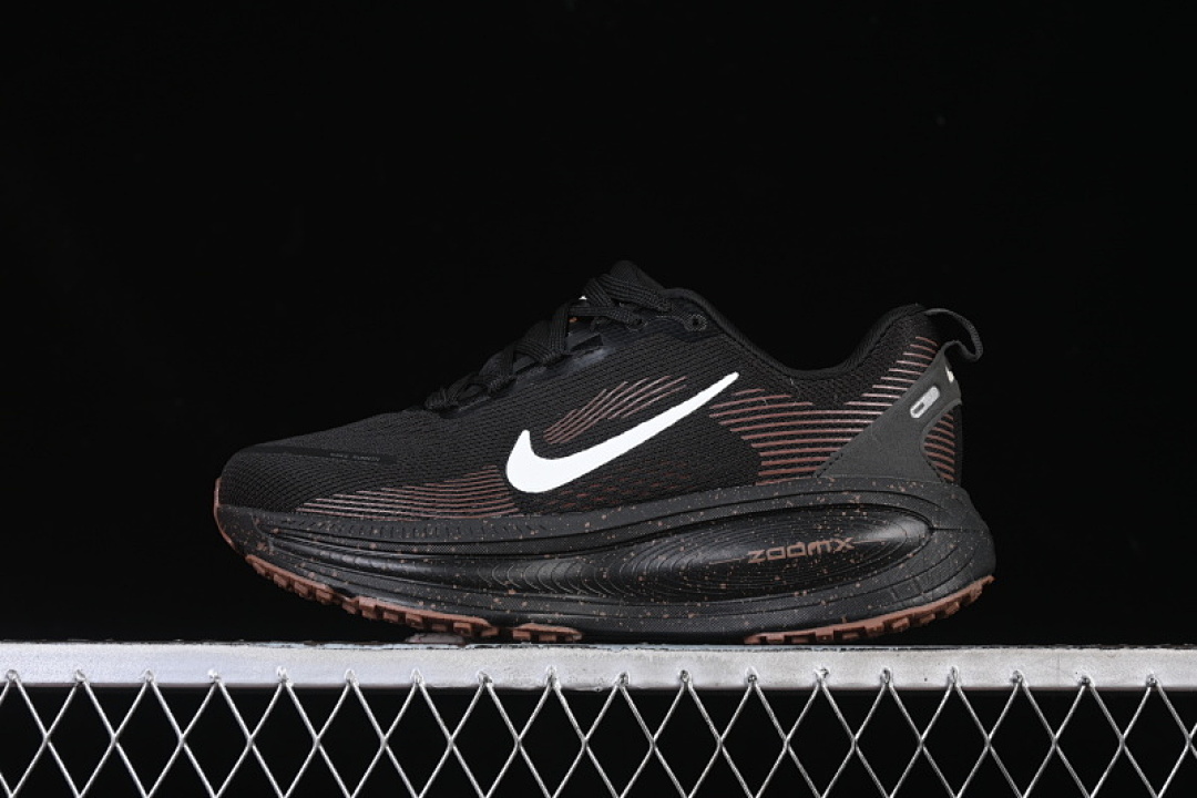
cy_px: 399
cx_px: 598
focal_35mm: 75
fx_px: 2494
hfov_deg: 27.0
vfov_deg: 18.2
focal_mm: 50
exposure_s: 1/60
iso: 160
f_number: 6.3
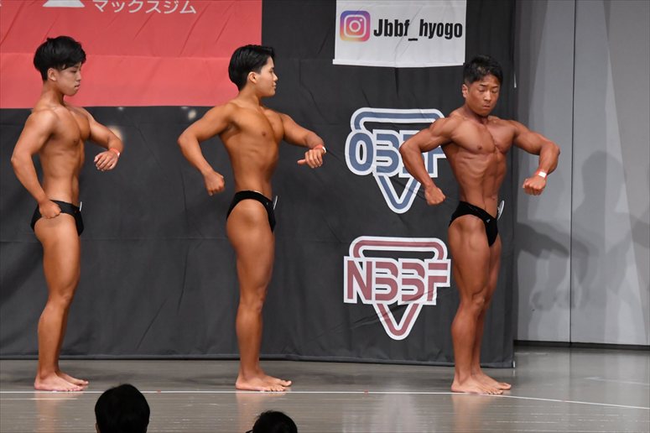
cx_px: 325
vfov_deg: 6.8
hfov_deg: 10.2
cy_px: 216
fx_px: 3645
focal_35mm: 202
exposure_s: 1/400
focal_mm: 135
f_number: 5.6
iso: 5000
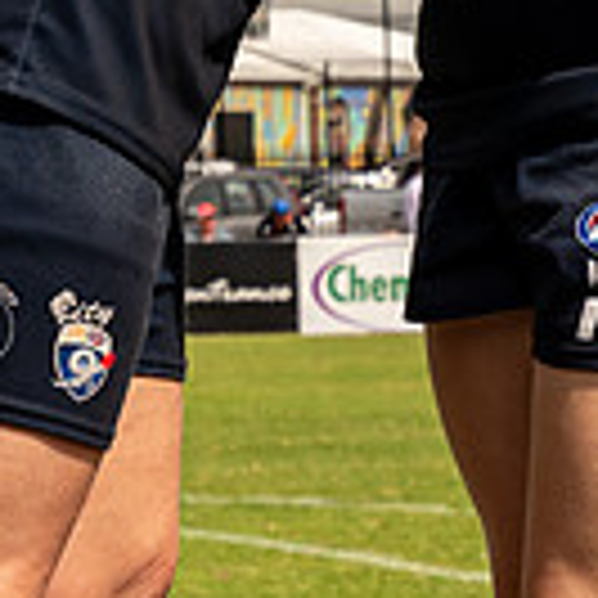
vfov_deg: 3.9
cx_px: 403
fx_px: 8697
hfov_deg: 3.9
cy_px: -571
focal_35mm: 445
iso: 200
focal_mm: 56
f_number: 8
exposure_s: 1/640
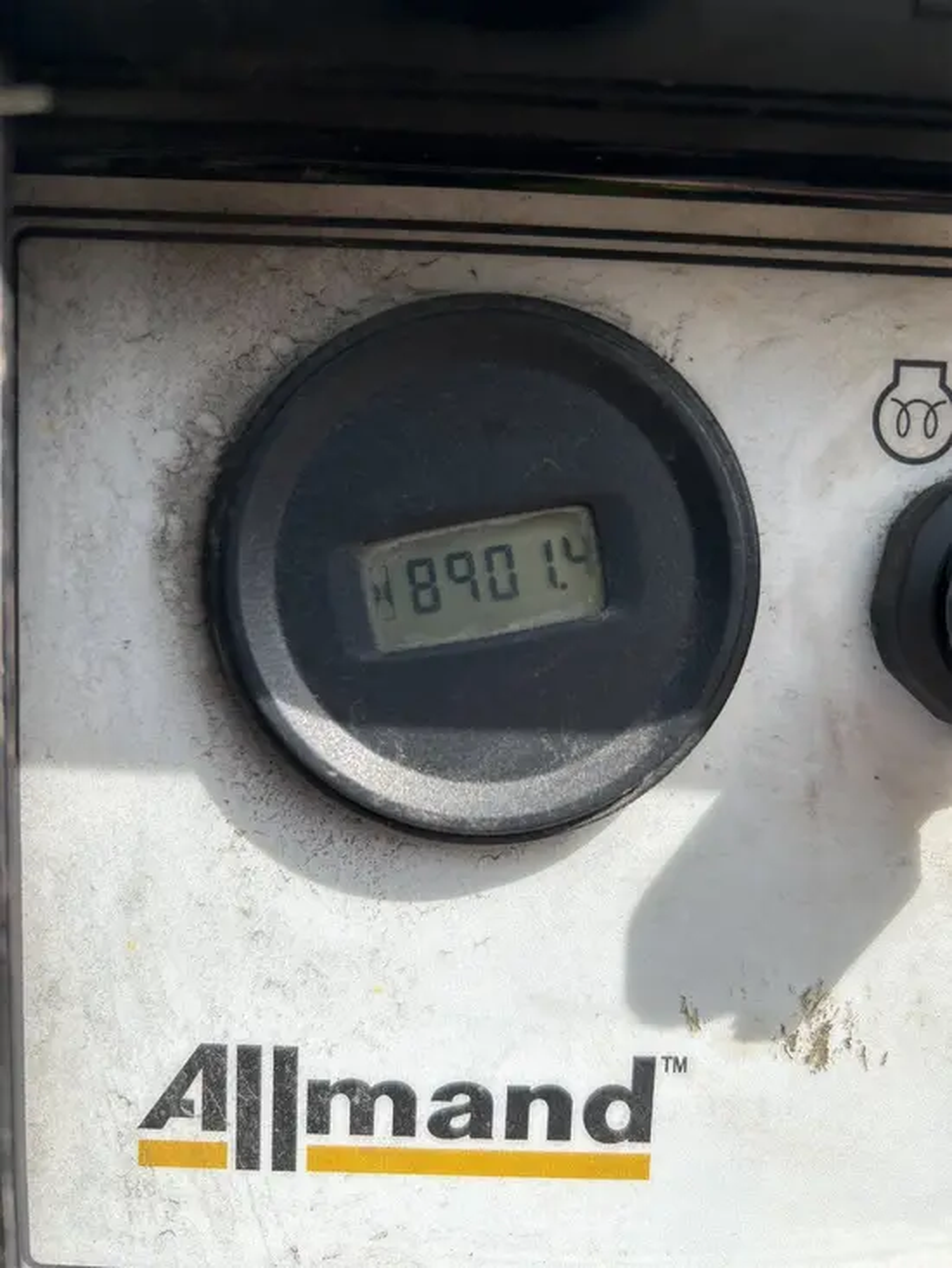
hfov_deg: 53.1
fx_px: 953
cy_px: 634
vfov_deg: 67.3
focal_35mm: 26
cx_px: 476
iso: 50
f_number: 1.5
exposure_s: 1/1724
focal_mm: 5.7
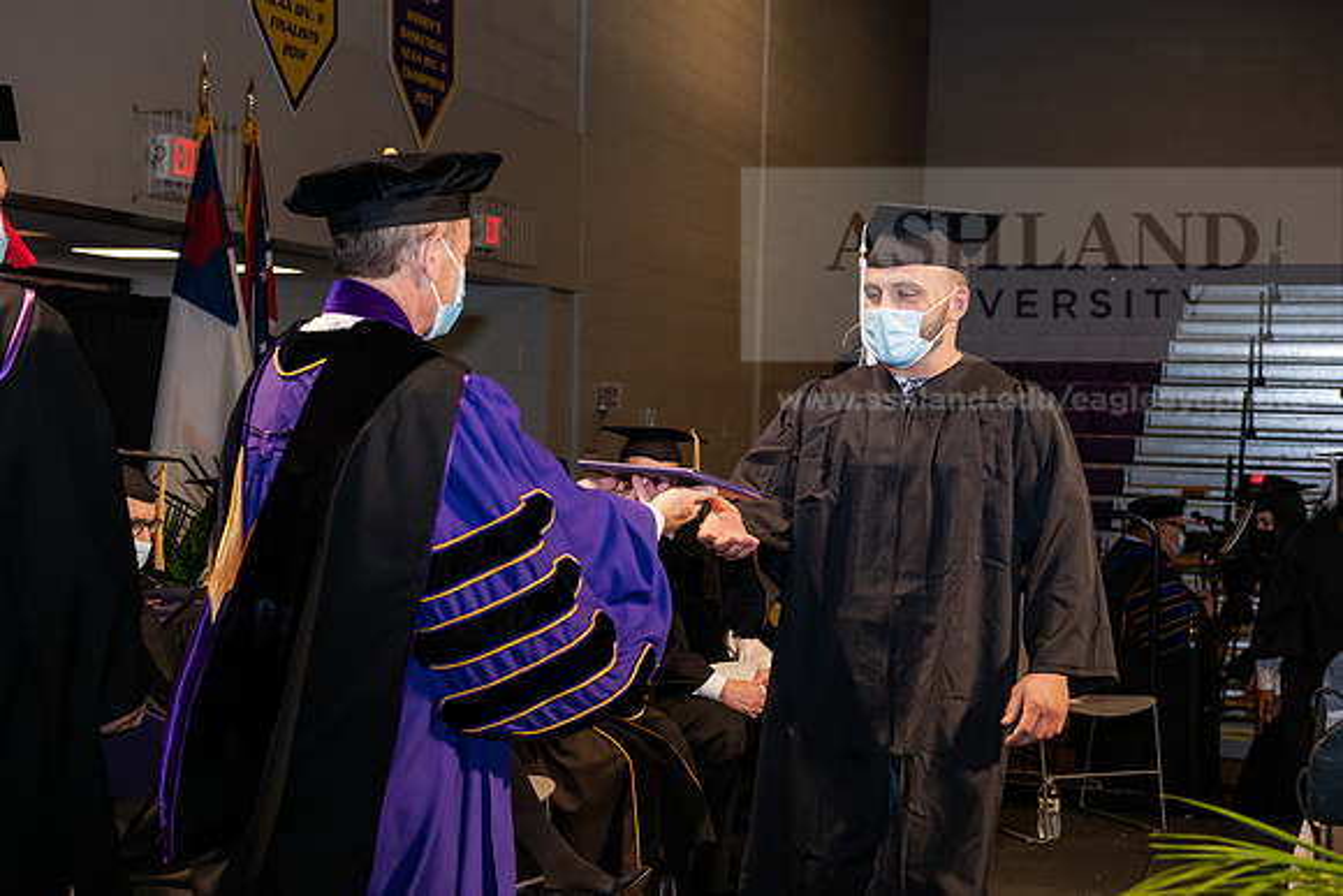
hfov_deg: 34.5
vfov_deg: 23.4
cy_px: 448
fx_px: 2164
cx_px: 672
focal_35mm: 58
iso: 1600
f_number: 6.3
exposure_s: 1/200
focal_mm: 58
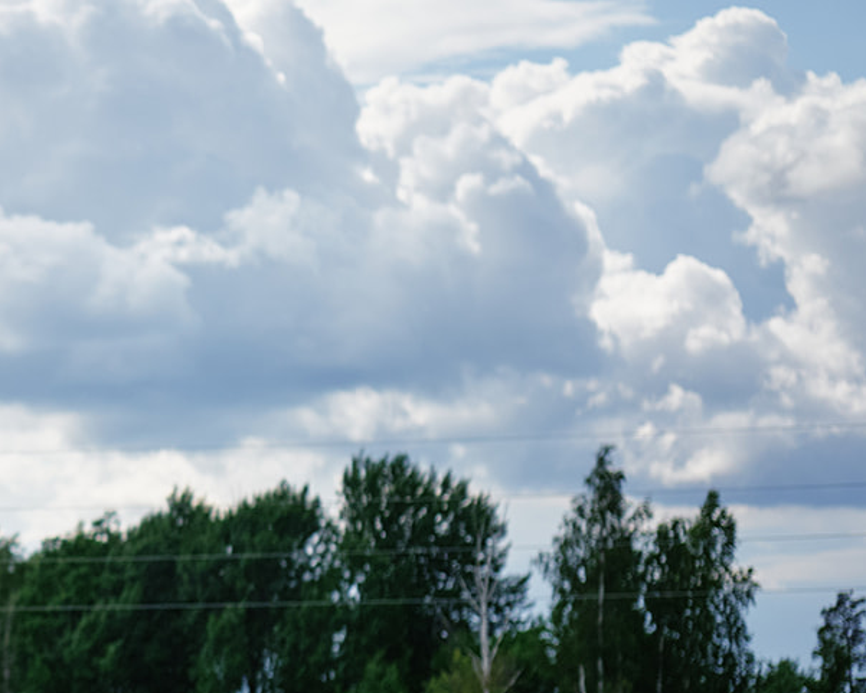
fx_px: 5383
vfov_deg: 7.4
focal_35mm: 210
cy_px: 538
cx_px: -267
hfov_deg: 9.0
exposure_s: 1/23000
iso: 320
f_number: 1.2
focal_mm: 56
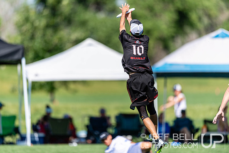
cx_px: 114
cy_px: 76
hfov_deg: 5.2
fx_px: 2545
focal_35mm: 400
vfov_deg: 3.4
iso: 100
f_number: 2.8
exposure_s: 1/2500
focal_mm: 400
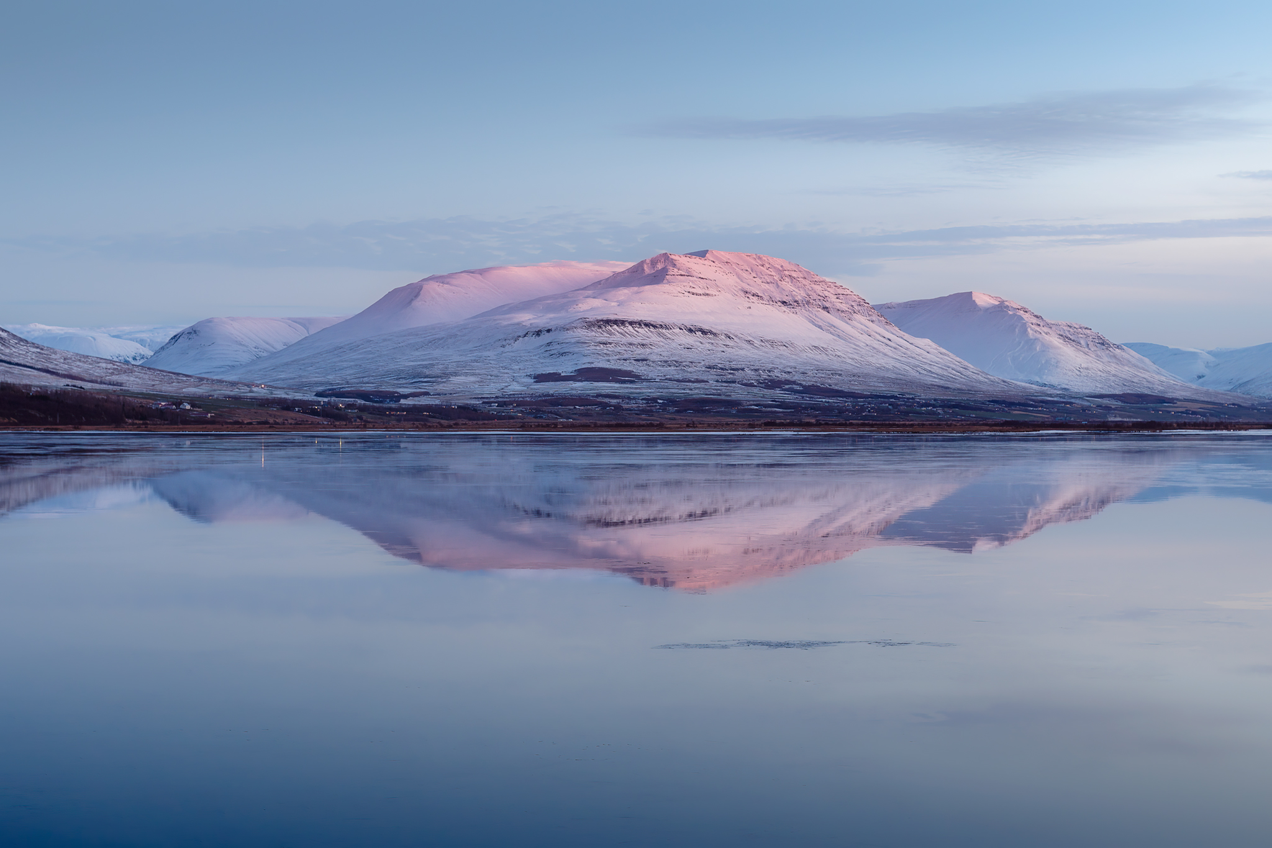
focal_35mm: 61
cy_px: 424
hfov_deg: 32.9
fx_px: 2155
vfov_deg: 22.3
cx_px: 636
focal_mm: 40
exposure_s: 1/10
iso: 500
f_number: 4
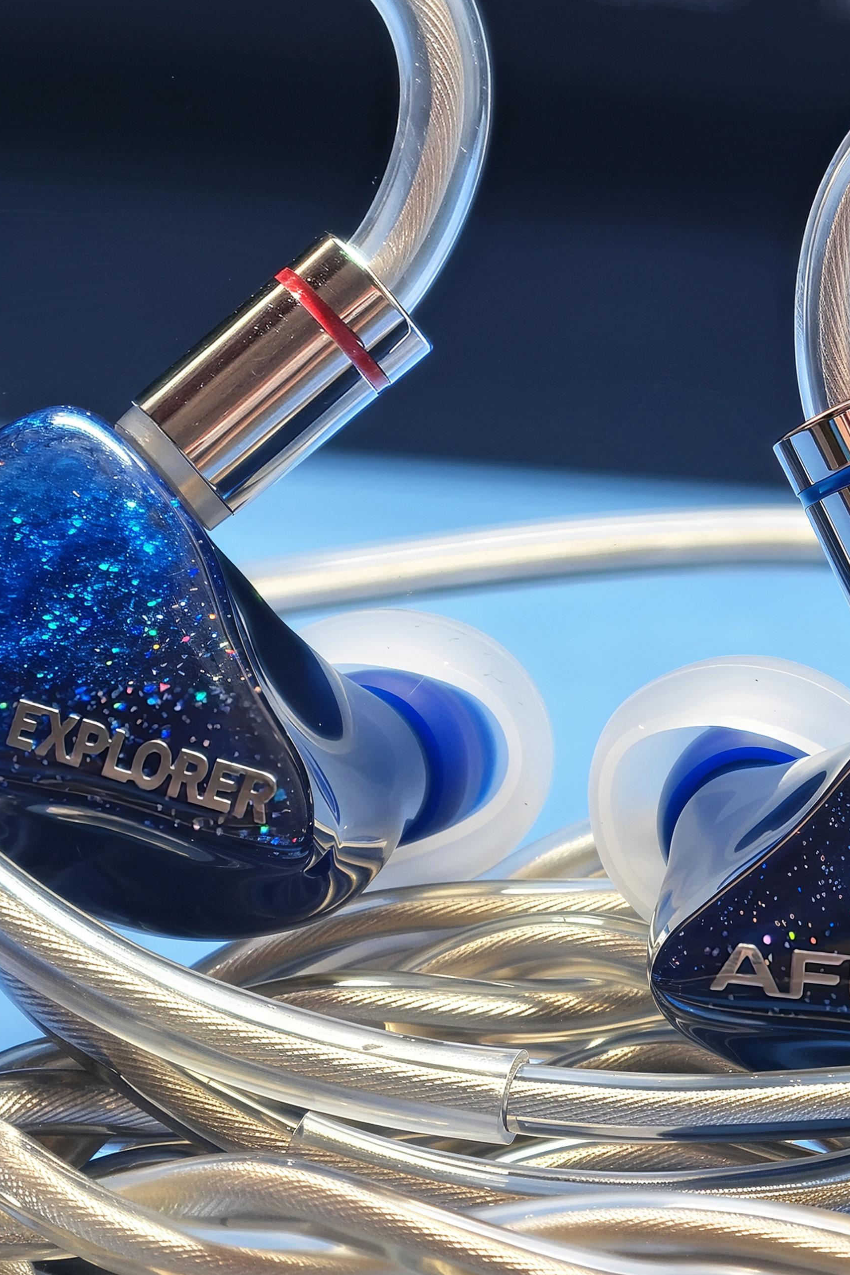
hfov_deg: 3.6
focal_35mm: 381
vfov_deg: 5.4
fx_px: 13493
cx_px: 634
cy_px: 519
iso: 1000
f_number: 2.6
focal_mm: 22.48
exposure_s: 1/17
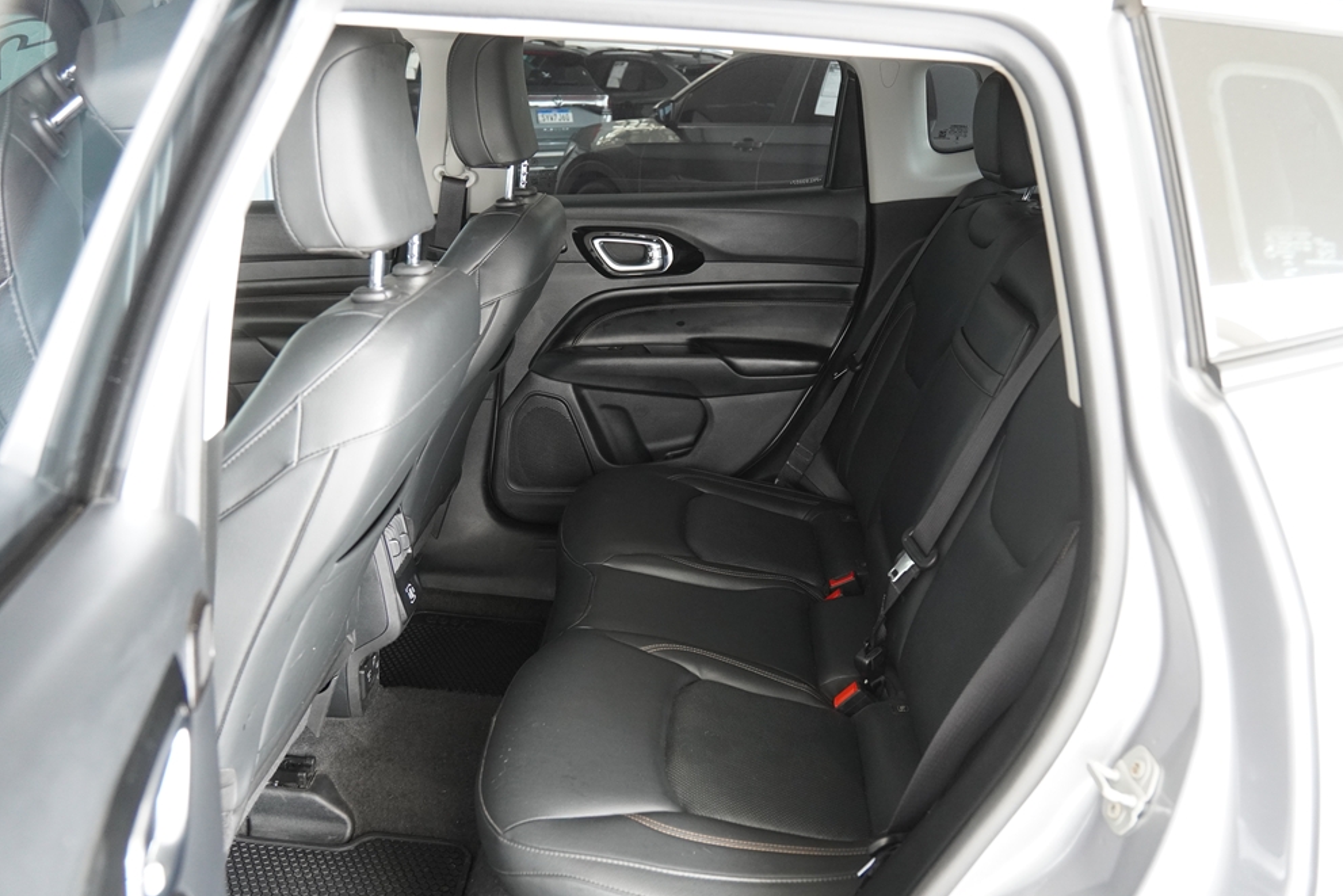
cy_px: 447
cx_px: 667
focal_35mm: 31
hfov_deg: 60.3
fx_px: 1157
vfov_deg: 42.3
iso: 1600
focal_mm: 20
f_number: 3.5
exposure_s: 1/160
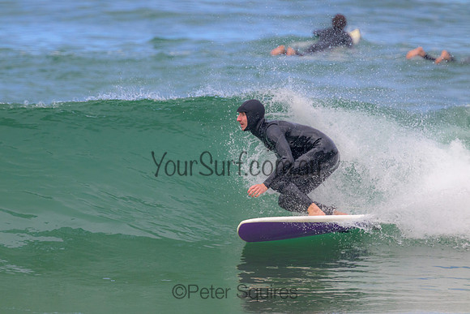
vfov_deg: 1.7
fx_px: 10446
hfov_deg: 2.6
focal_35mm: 800
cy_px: 157
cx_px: 235
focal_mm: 800
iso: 2000
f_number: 11
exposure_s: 1/1250
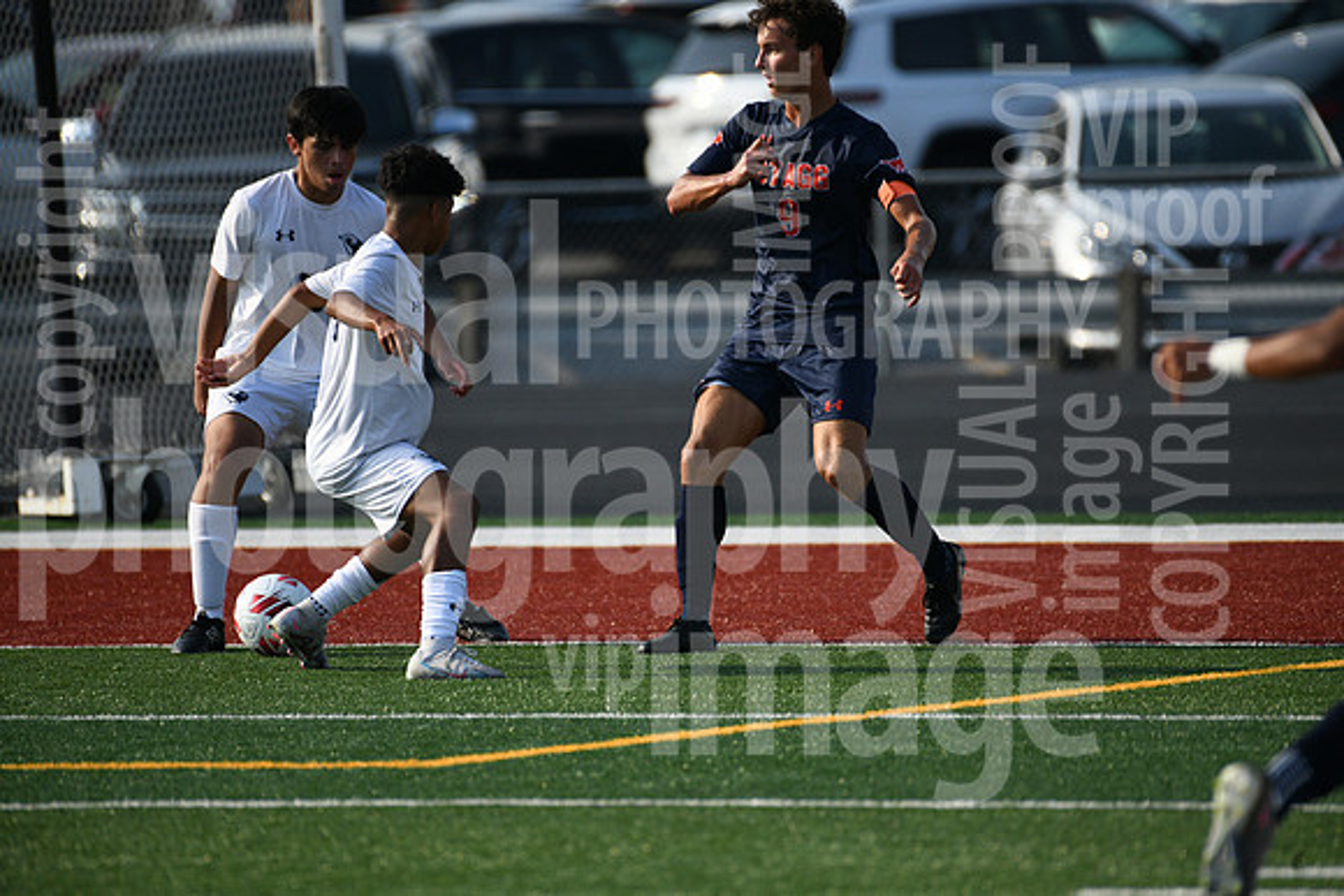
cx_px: 672
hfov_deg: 4.5
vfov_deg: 3.0
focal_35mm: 460
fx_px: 17177
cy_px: 448
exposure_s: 1/5000
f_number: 5.6
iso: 1250
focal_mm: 460
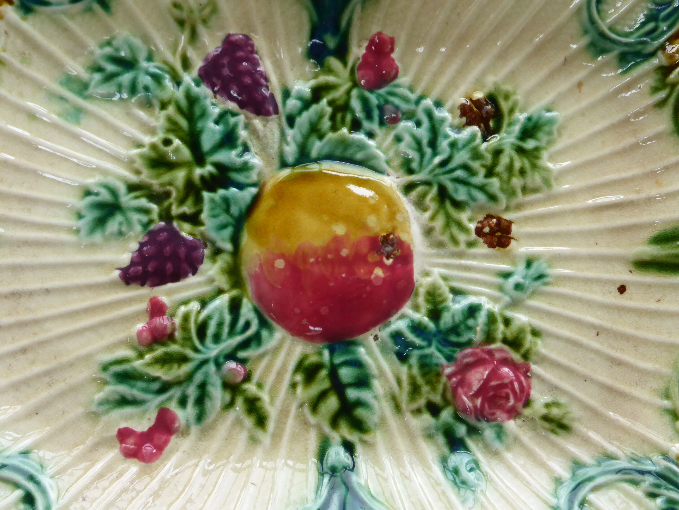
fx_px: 1275
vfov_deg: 22.6
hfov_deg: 29.8
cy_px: 255
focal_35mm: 65
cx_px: 340
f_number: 4.8
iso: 400
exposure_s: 1/250
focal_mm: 11
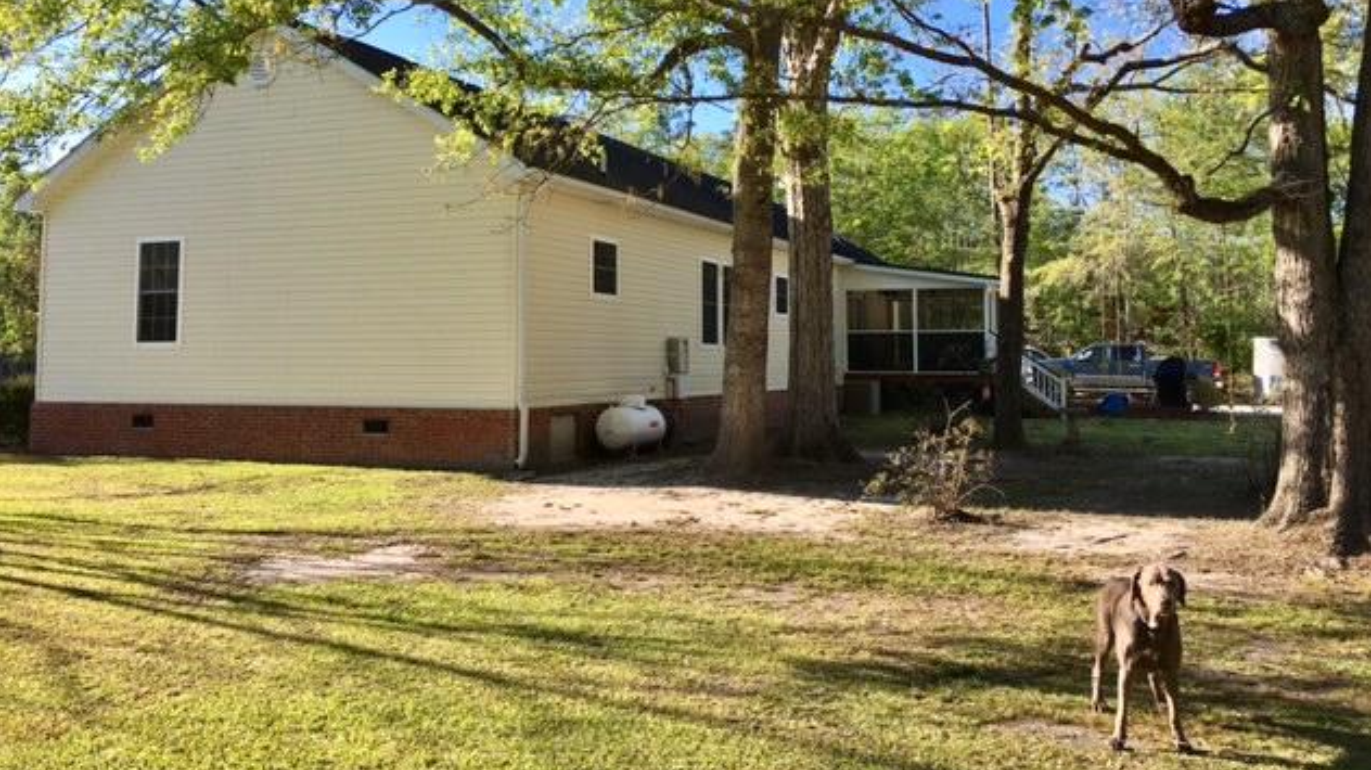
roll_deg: +0.4
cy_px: 271
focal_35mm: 32
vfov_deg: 36.3
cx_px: 692
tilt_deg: +4.1
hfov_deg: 61.0
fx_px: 1163
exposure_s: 1/601
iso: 25
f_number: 2.2
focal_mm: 4.15
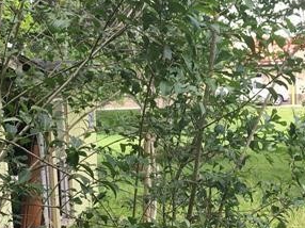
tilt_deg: +0.5
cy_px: 129
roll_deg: +0.8
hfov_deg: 18.9
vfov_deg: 14.2
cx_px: 189
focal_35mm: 104
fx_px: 916
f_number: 2.2
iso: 32
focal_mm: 4.15
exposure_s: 1/120
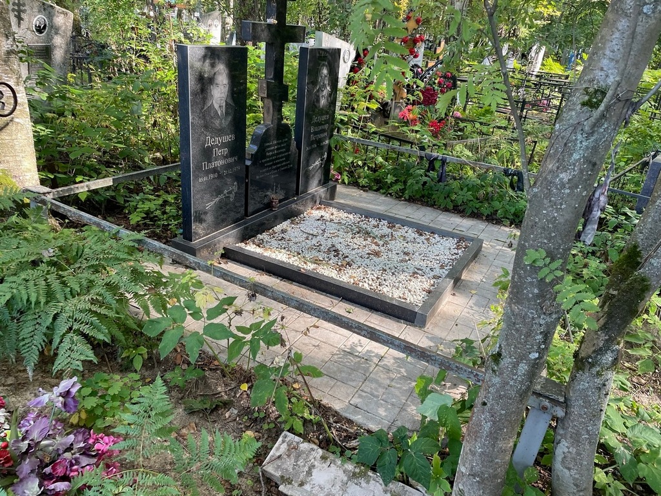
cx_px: 330
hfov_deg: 67.3
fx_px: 496
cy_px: 248
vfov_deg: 53.1
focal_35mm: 26
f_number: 1.6
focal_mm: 4.2
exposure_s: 1/121
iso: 80
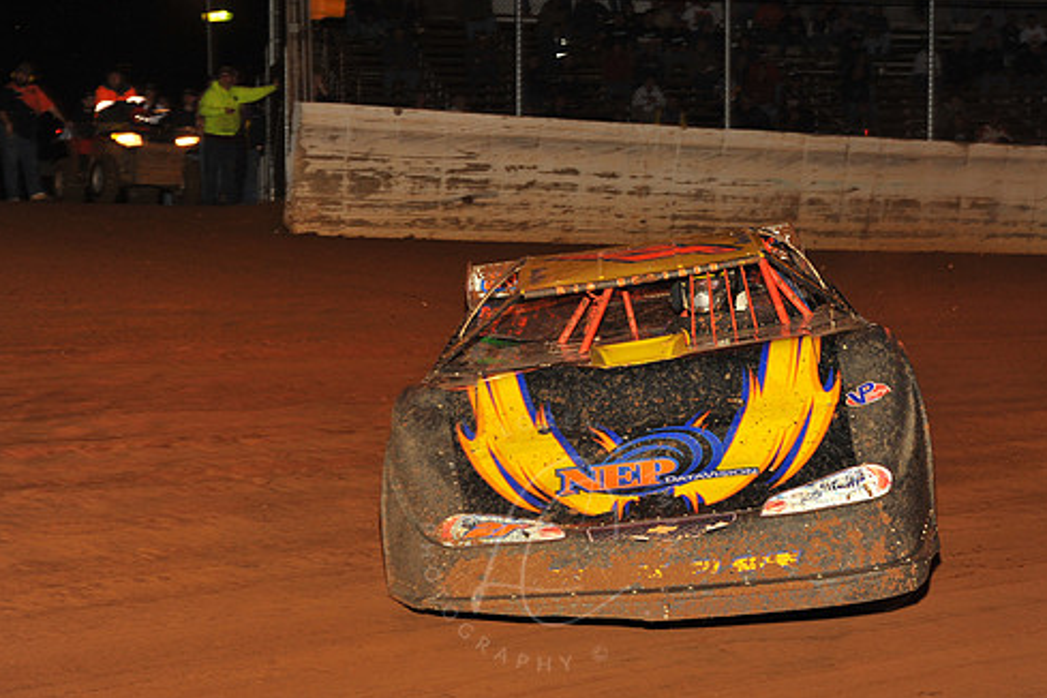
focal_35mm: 83
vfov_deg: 16.5
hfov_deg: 24.5
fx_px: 2414
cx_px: 548
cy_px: 345
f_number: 7.1
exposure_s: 1/320
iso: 800
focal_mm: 70
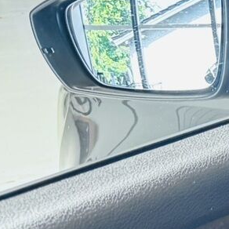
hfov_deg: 10.5
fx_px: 928
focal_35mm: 124
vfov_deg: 13.7
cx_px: 662
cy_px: 262
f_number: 1.78
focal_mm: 6.76
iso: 200
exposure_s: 1/72
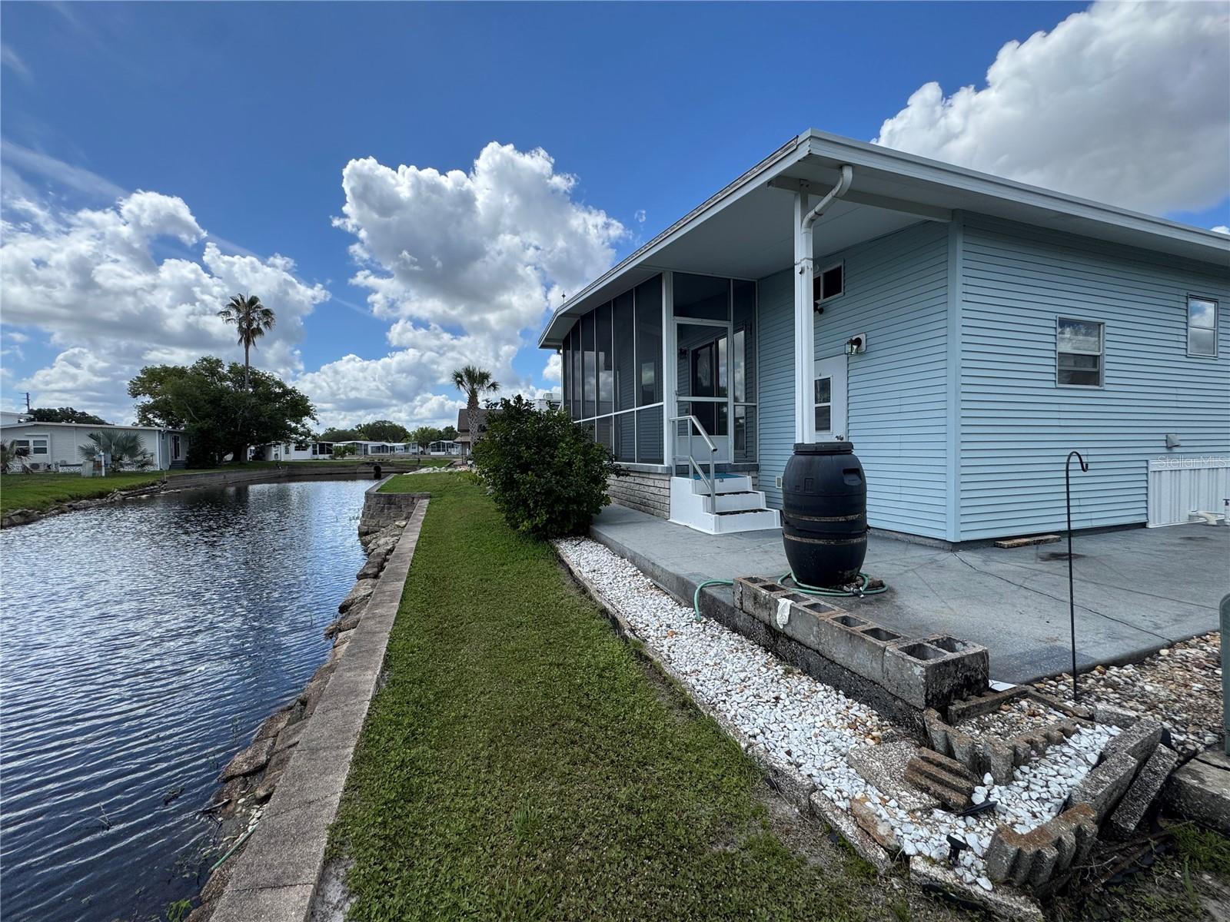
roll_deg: +0.8
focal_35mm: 14
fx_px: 497
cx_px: 615
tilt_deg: -1.3
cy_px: 461
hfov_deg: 102.1
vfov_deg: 85.7
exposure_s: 1/1748
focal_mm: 2.22
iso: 50
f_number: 2.2
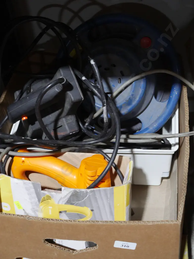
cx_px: 97
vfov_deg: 33.2
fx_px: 433
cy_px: 130
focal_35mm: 58
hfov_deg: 25.2
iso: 1600
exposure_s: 1/60
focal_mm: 29
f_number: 5.4
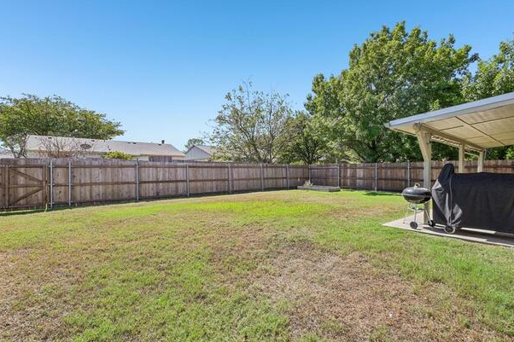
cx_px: 263
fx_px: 243
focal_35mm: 17
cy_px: 169
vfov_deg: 70.4
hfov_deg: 93.3
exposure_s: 1/1000
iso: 400
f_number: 8
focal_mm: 16
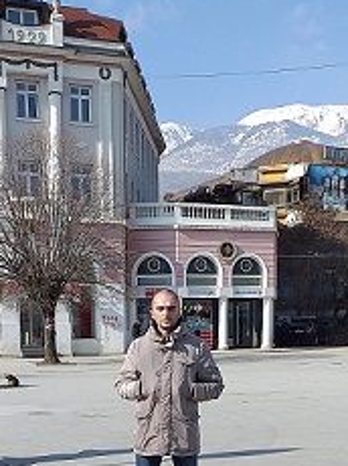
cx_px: 170
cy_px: 314
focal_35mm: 47
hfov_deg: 30.8
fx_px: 631
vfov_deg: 39.9
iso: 40
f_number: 1.9
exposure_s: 1/1153
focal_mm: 3.6
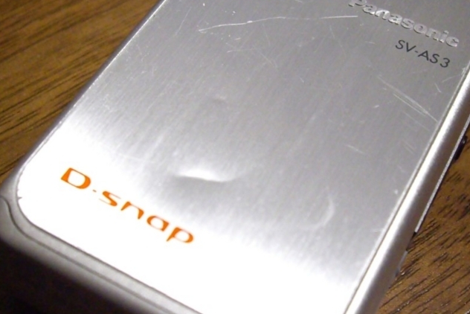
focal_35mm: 64
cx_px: 240
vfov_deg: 21.3
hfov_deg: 31.4
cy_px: 153
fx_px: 836
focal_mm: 7.9
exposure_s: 1/80
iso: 800
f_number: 2.8
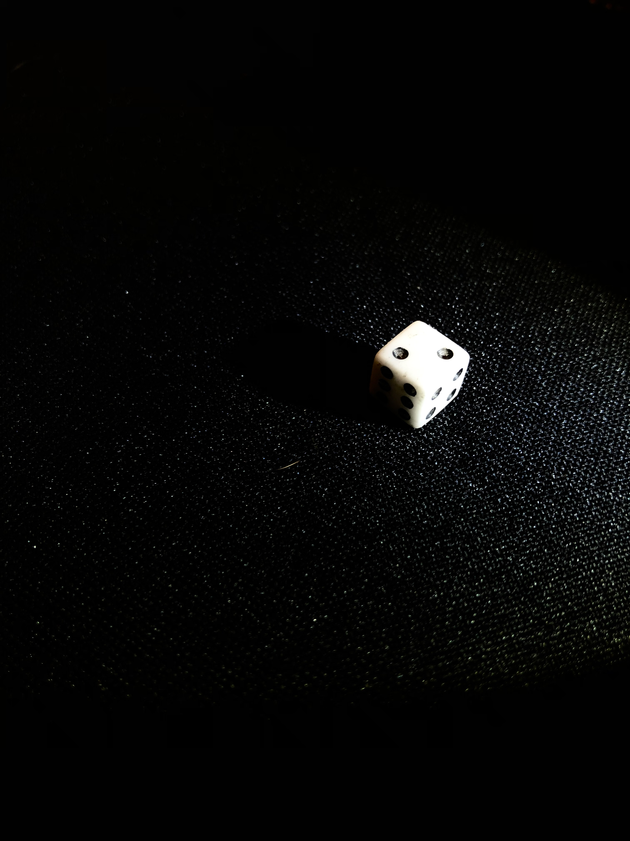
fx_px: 679
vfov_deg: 63.4
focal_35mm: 28
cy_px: 420
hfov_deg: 49.7
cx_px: 315
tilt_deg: -54.2
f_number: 1.8
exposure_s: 1/27
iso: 40
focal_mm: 3.99
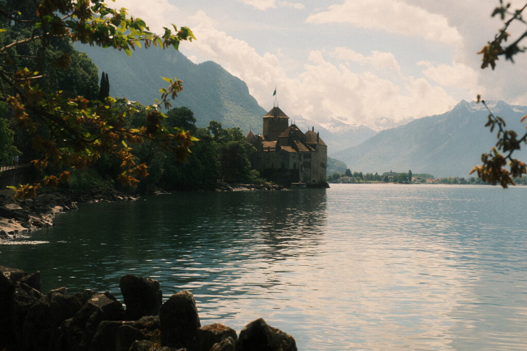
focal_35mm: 58
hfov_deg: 34.5
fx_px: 849
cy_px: 176
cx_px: 264
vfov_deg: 23.4
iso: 500
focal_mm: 38.6
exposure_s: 1/280
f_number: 6.4
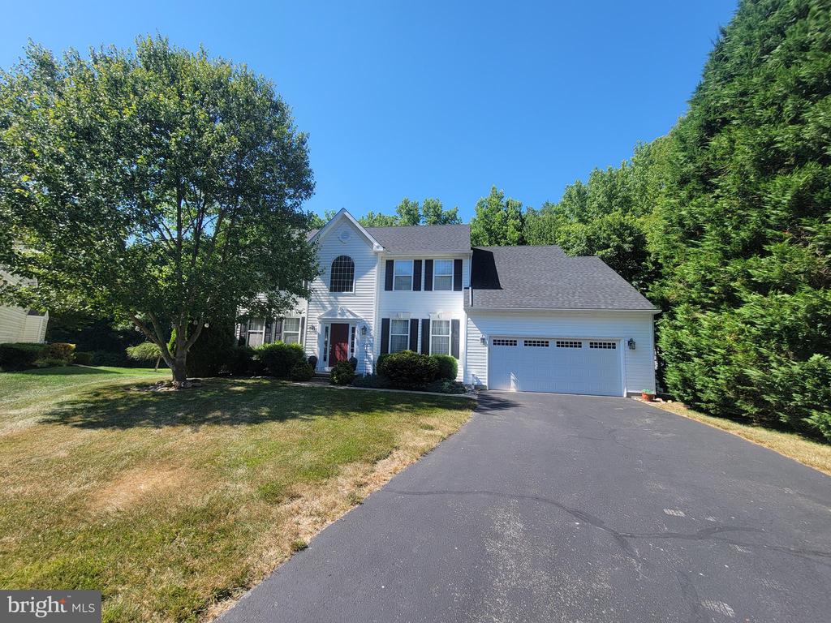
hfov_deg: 106.2
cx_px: 416
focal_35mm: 13
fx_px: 312
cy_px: 312
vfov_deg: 89.9
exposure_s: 1/763
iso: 50
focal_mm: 2.2
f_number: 2.2
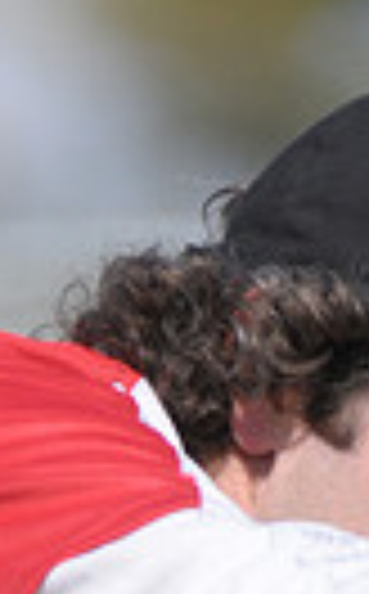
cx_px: 767
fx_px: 30431
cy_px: 1296
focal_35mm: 1883
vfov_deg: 1.1
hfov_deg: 0.7
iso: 400
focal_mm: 280
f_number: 4
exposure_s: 1/3200
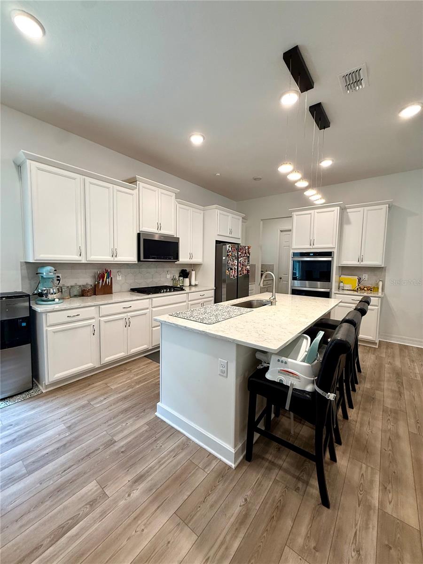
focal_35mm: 14
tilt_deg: -3.4
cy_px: 282
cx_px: 212
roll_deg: -1.3
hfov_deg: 85.7
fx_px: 228
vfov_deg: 102.1
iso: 160
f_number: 2.2
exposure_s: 1/120
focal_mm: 2.22
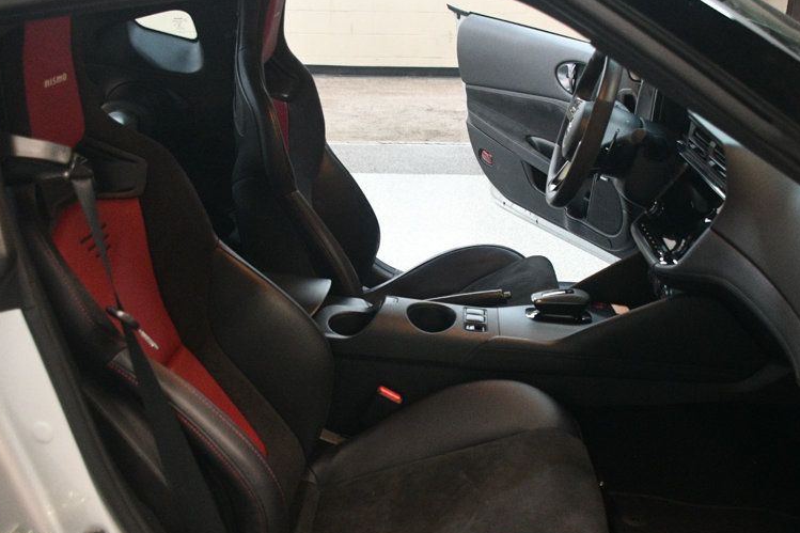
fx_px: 911
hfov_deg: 47.3
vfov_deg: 32.6
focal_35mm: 41
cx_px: 444
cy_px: 307
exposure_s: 1/100
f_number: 3.5
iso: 3200
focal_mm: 20
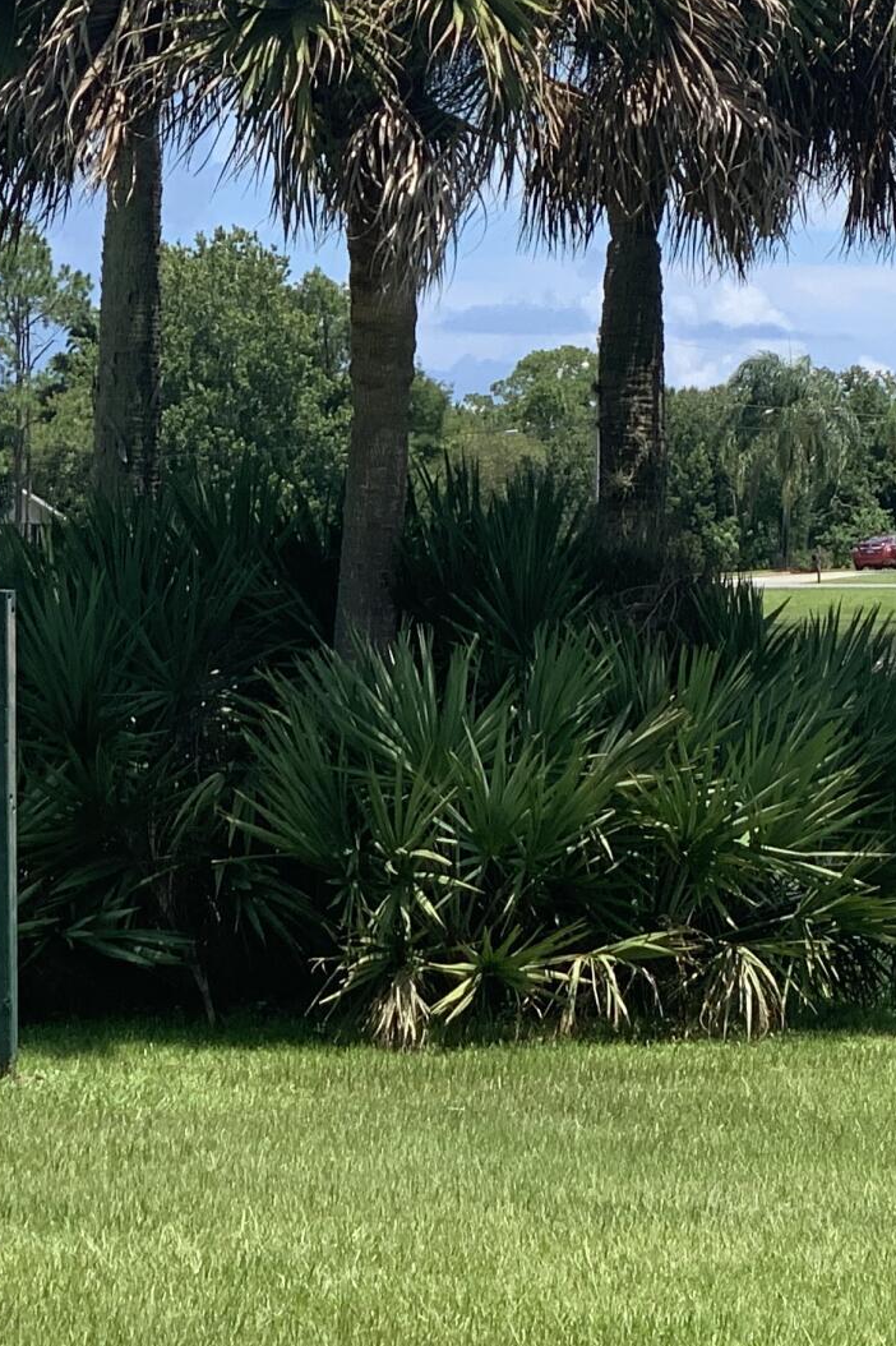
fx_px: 5753
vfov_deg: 13.3
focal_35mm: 154
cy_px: 319
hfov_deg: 8.7
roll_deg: -0.4
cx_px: 1306
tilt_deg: +2.6
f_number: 2.4
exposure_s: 1/841
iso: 16
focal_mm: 6
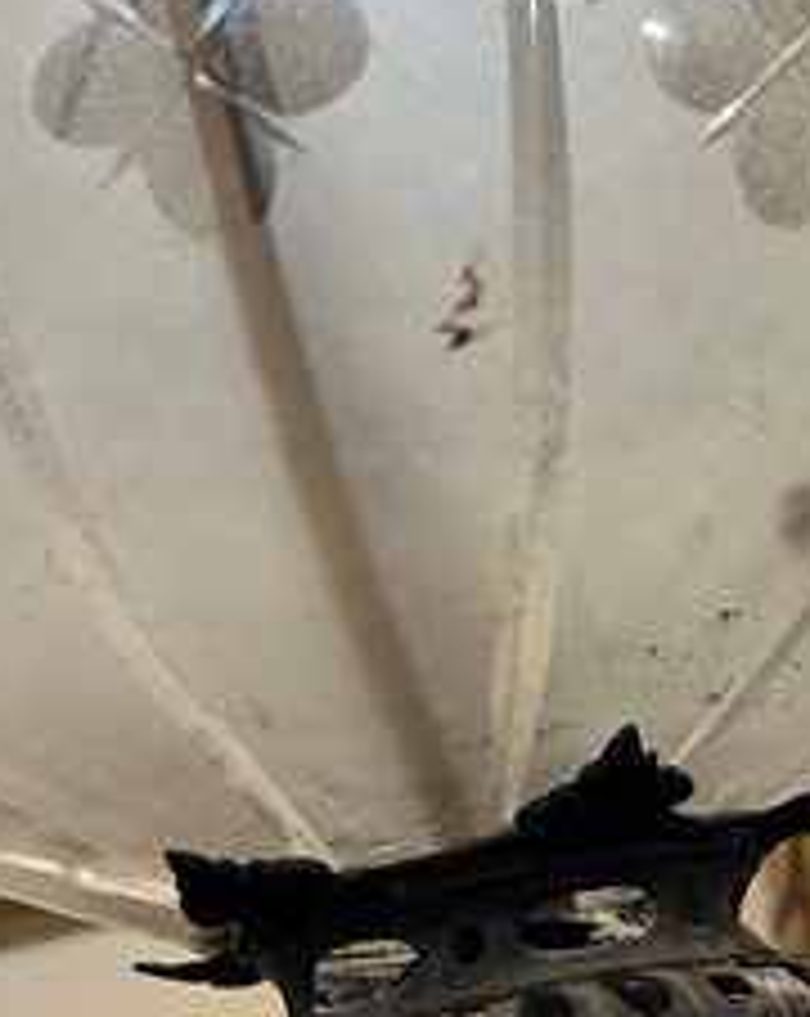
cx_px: 576
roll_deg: +11.7
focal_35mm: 45
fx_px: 1352
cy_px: 297
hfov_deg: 32.9
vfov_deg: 40.4
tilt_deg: +31.9
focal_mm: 5.1
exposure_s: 1/50
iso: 100
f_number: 1.6
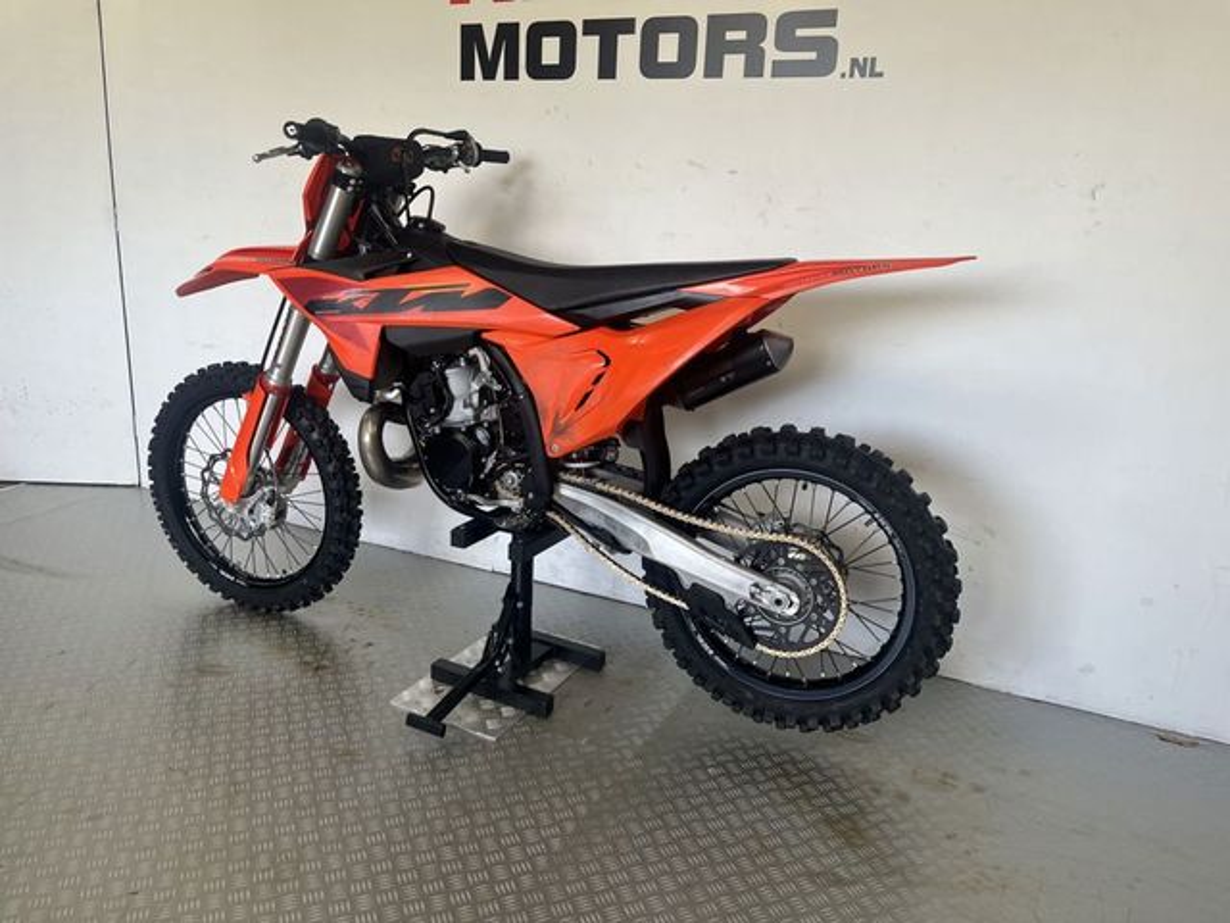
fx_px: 924
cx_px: 615
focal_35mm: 26
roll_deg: -2.5
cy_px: 462
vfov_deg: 53.1
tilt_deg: -15.6
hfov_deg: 67.3
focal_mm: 5.1
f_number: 1.6
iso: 80
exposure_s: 1/100
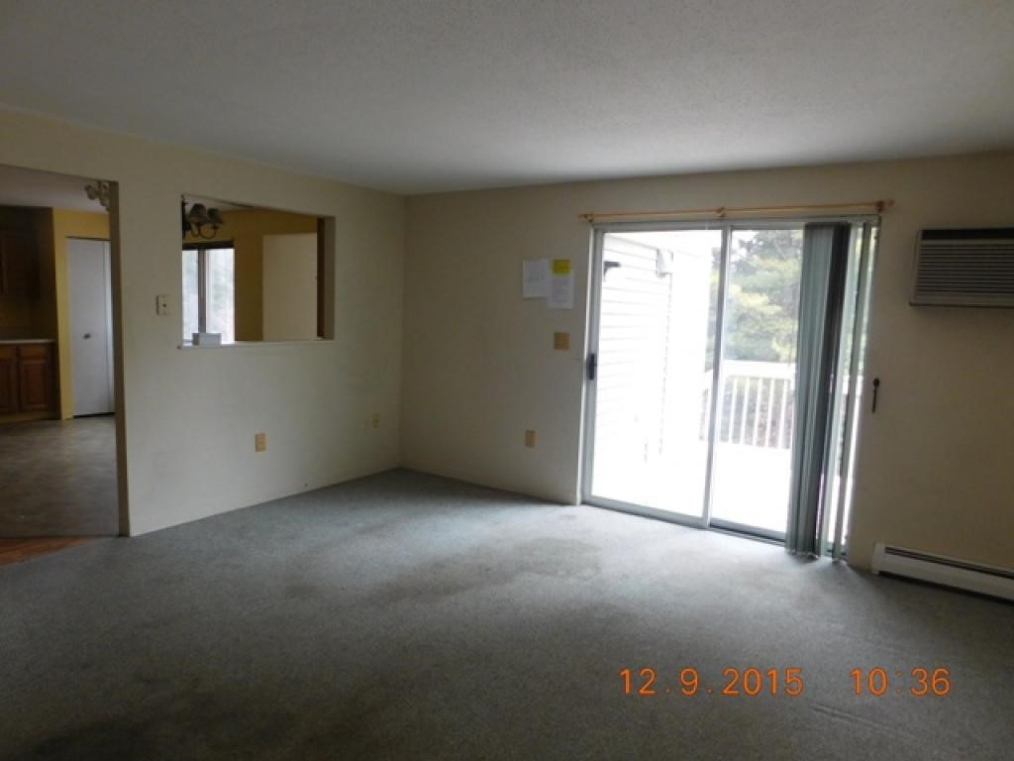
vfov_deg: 58.9
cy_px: 380
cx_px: 507
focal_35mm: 23
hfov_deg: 73.9
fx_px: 674
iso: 200
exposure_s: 1/30
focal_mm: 4
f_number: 3
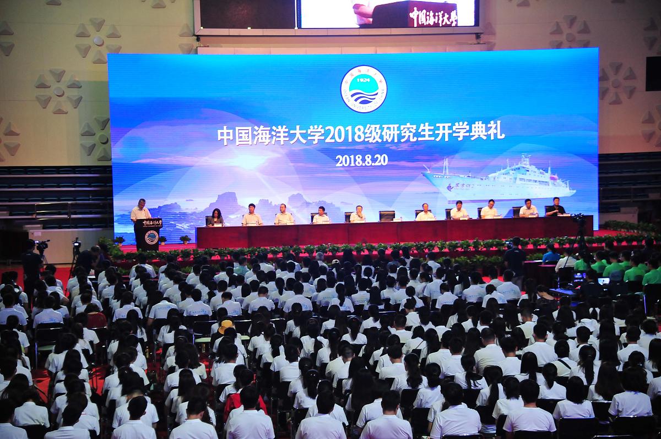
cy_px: 220
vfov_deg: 16.0
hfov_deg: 23.9
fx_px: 1559
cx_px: 330
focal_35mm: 85
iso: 2500
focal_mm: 85
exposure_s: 1/125
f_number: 6.3
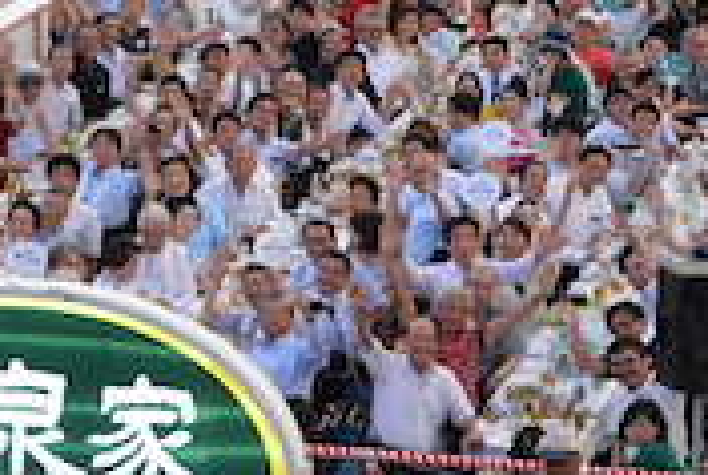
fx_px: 4525
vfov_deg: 6.0
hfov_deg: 8.9
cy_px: 193
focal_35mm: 230
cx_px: 145
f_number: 6.3
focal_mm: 45
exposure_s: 1/800
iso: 3200
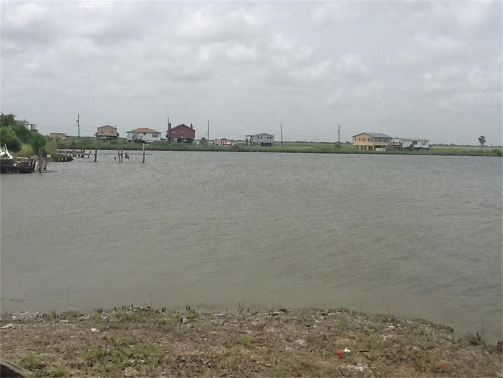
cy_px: 189
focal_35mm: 44
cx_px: 252
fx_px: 639
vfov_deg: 32.9
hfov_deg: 42.9
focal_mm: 2.03
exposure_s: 1/2674
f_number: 2.4
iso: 40
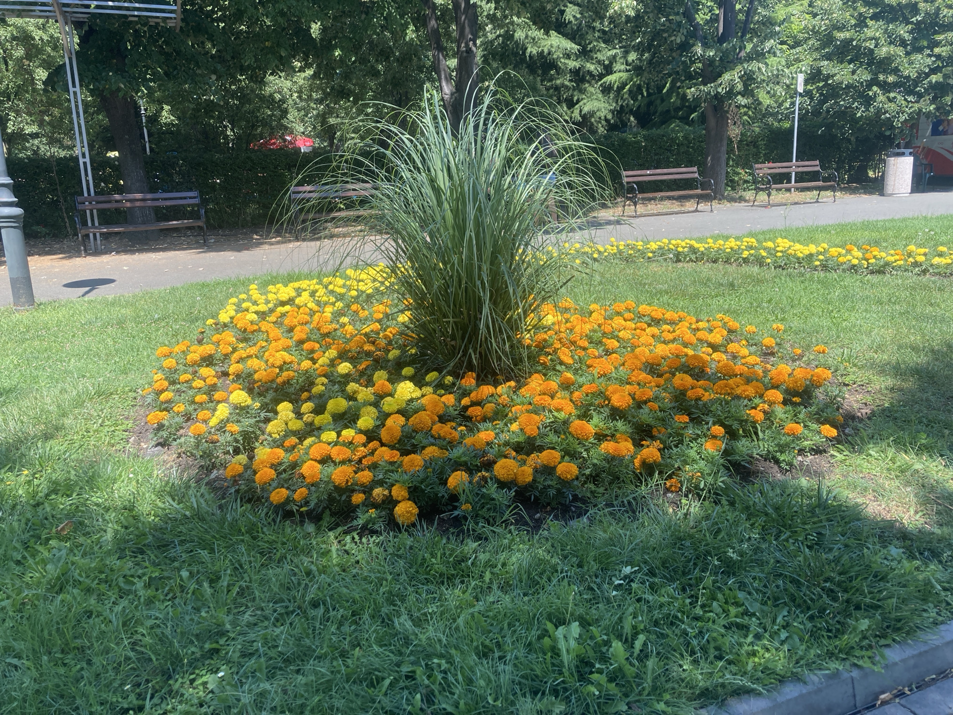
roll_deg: +0.2
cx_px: 476
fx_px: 771
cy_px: 358
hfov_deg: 63.4
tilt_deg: -12.1
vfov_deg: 49.7
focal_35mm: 28
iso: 20
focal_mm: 3.99
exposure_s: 1/527
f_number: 1.8
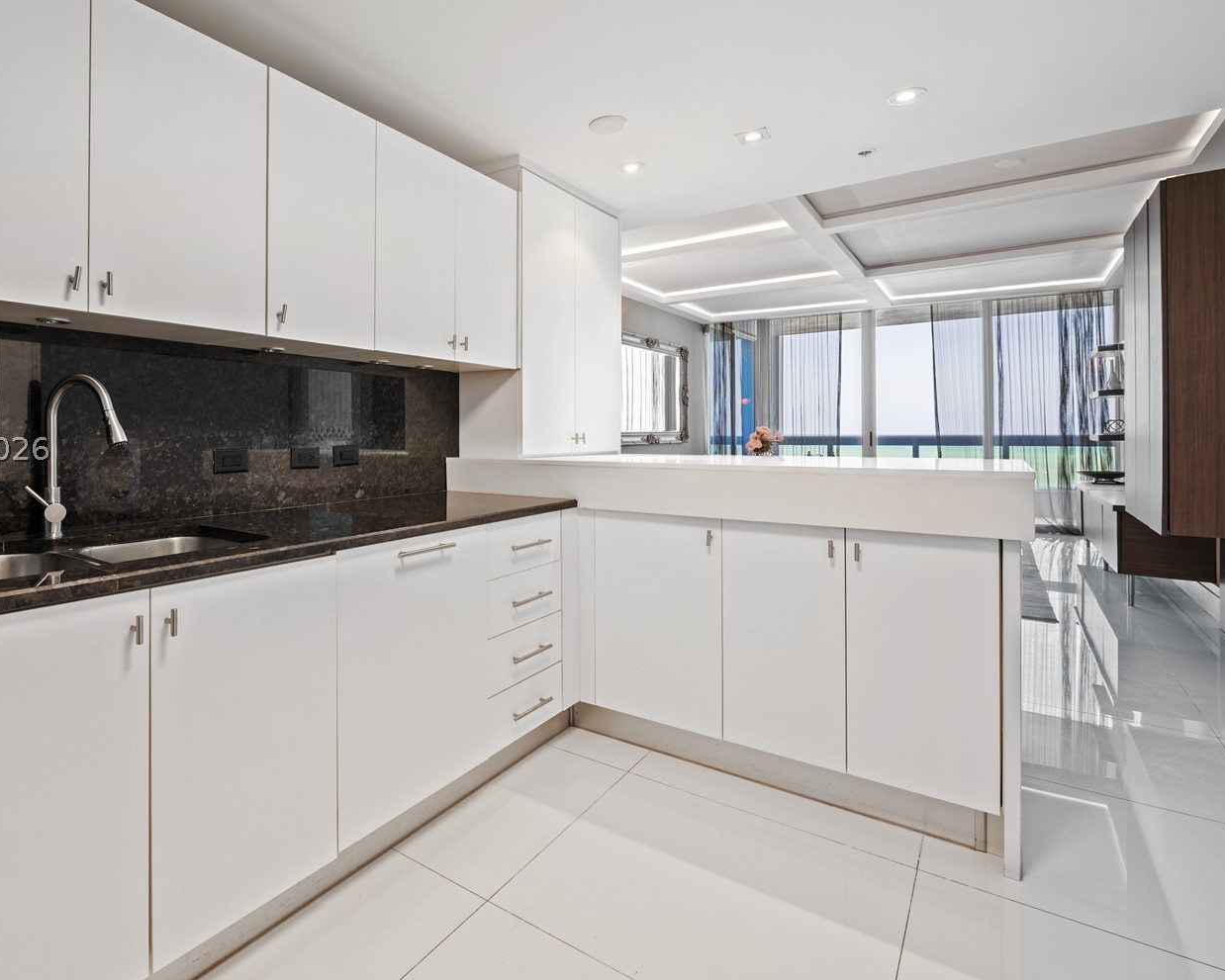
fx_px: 653
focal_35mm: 18
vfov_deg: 73.7
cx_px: 439
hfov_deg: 84.2
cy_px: 447
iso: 200
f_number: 8
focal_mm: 14
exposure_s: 1/6
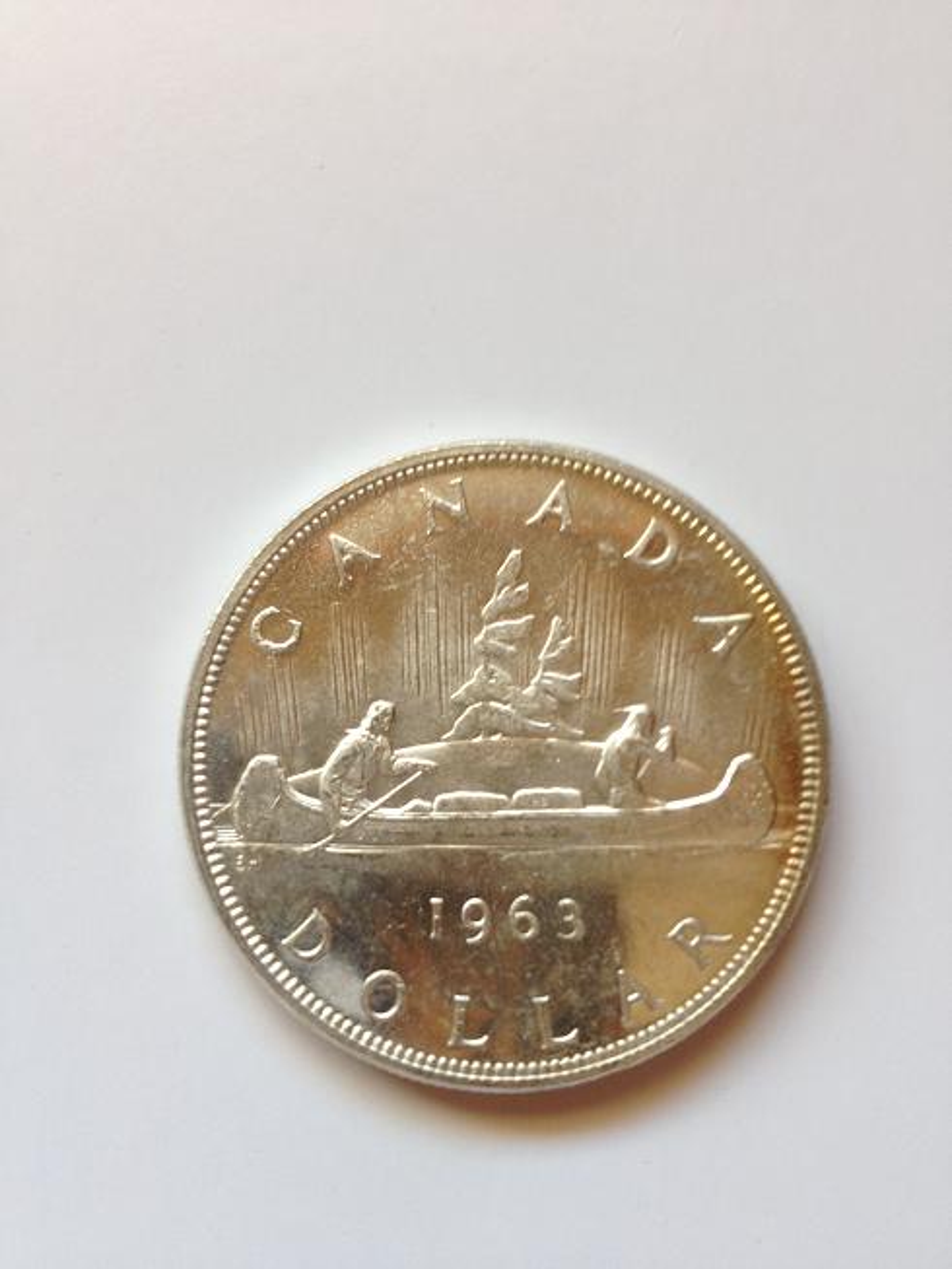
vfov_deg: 52.6
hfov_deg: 40.7
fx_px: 1283
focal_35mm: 35
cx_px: 476
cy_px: 634
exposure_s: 1/30
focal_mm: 4.28
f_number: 2.4
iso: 50
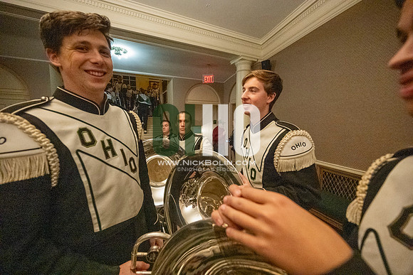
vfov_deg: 81.2
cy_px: 138
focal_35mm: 14
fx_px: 161
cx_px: 206
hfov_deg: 104.2
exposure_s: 1/500
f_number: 4
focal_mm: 14
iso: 20000
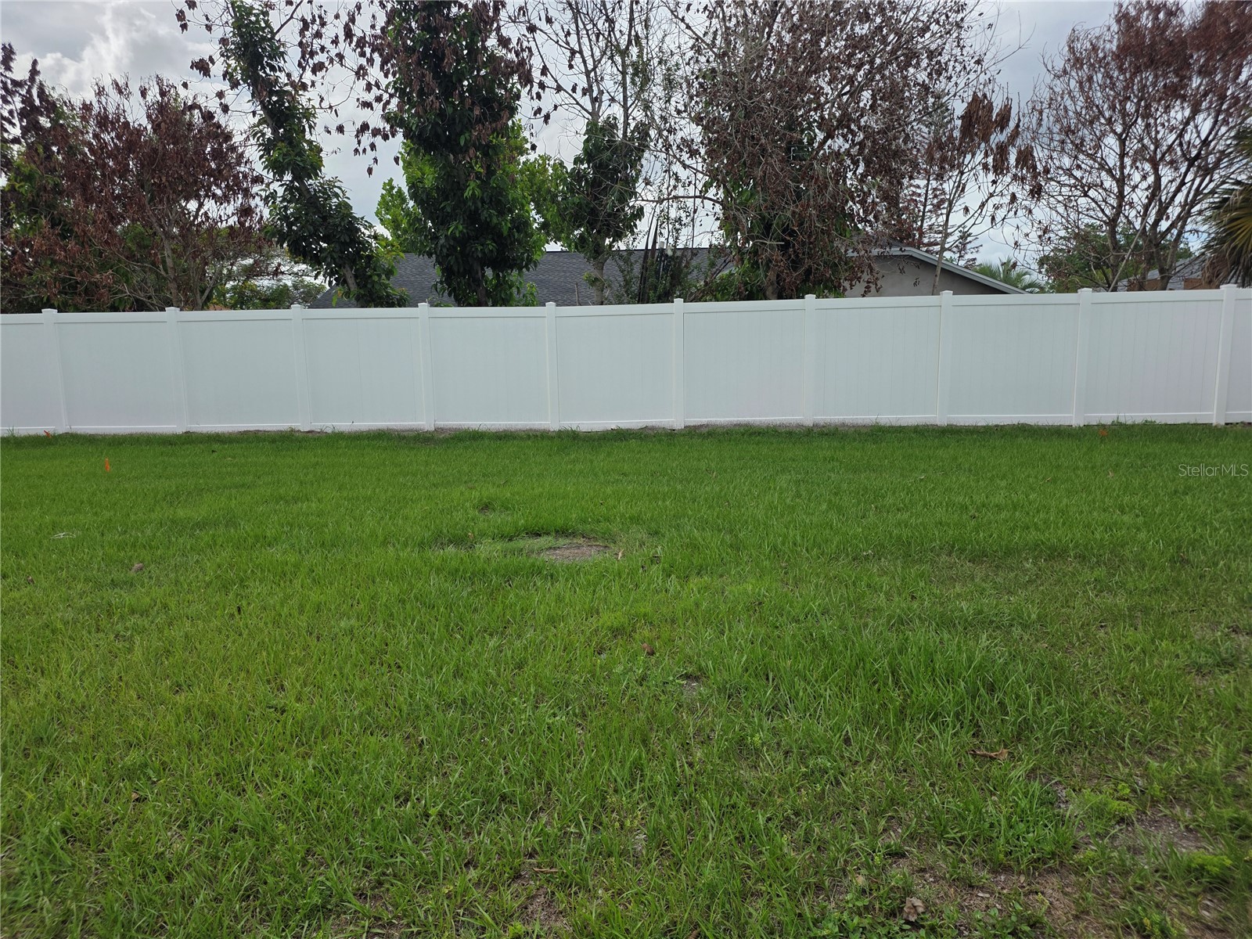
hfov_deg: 73.9
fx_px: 832
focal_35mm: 23
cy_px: 470
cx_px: 626
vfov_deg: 58.9
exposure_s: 1/3050
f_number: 1.7
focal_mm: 6.25
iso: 80
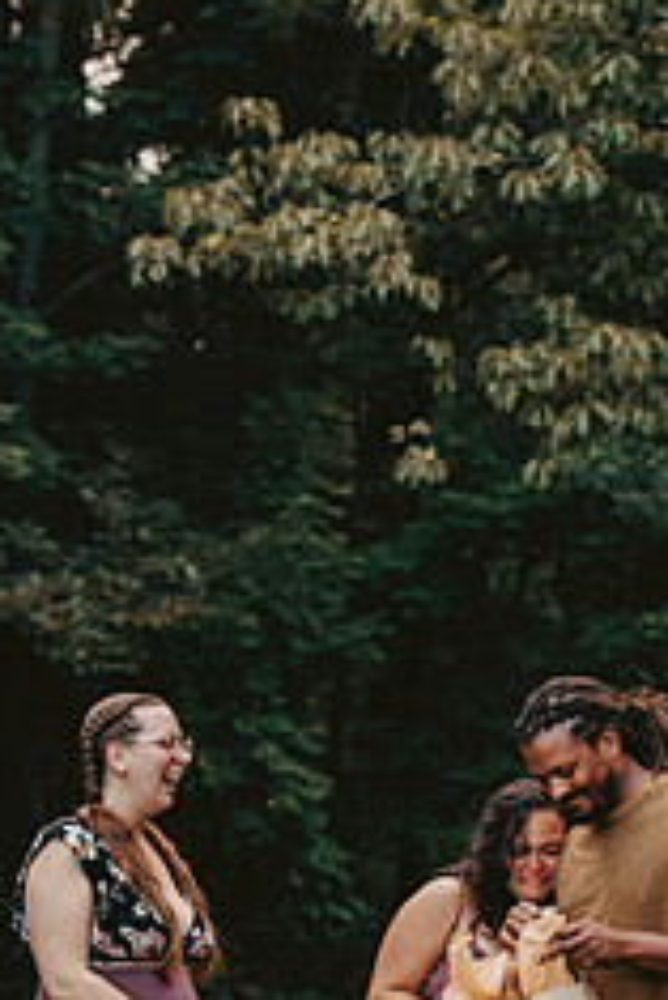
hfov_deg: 8.8
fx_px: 4363
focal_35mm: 157
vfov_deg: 13.0
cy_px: 736
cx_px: 396
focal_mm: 82
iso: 250
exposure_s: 1/125
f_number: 3.5
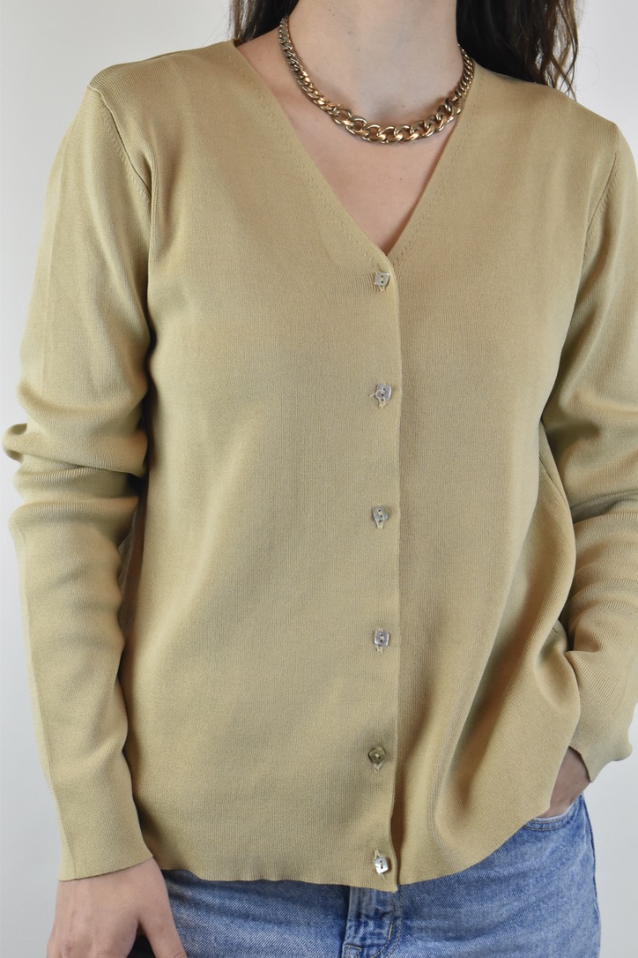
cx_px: 319
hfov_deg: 16.6
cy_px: 479
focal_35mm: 82
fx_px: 2193
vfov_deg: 24.6
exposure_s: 1/60
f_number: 16
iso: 1600
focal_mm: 55
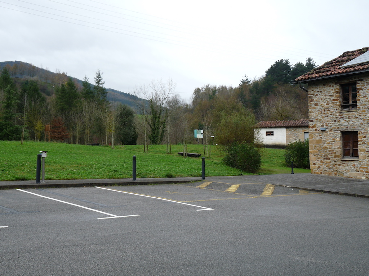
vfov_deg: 36.0
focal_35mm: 40
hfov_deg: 46.8
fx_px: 426
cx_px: 184
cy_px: 138
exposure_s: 1/250
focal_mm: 7.2
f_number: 4
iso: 100
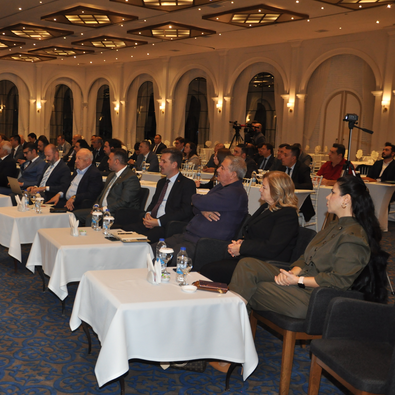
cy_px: 201
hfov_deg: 38.1
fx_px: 555
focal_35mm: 43
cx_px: 93
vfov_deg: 39.2
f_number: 4
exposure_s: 1/60
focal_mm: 22
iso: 800
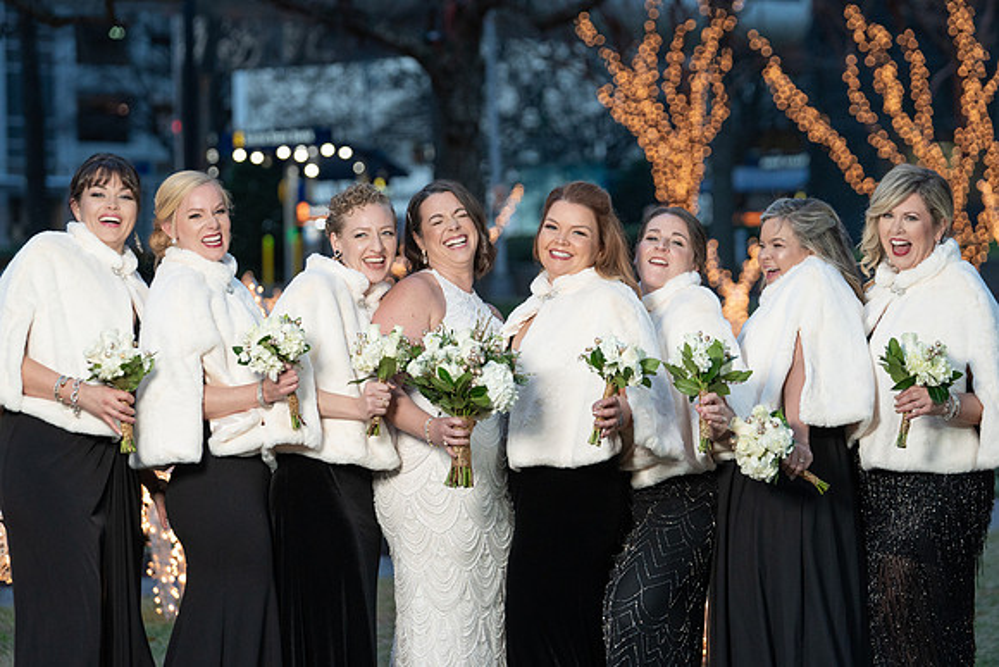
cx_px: 494
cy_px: 330
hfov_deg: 14.0
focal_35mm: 147
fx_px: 4081
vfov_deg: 9.3
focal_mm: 133
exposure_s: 1/250
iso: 2000
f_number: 4
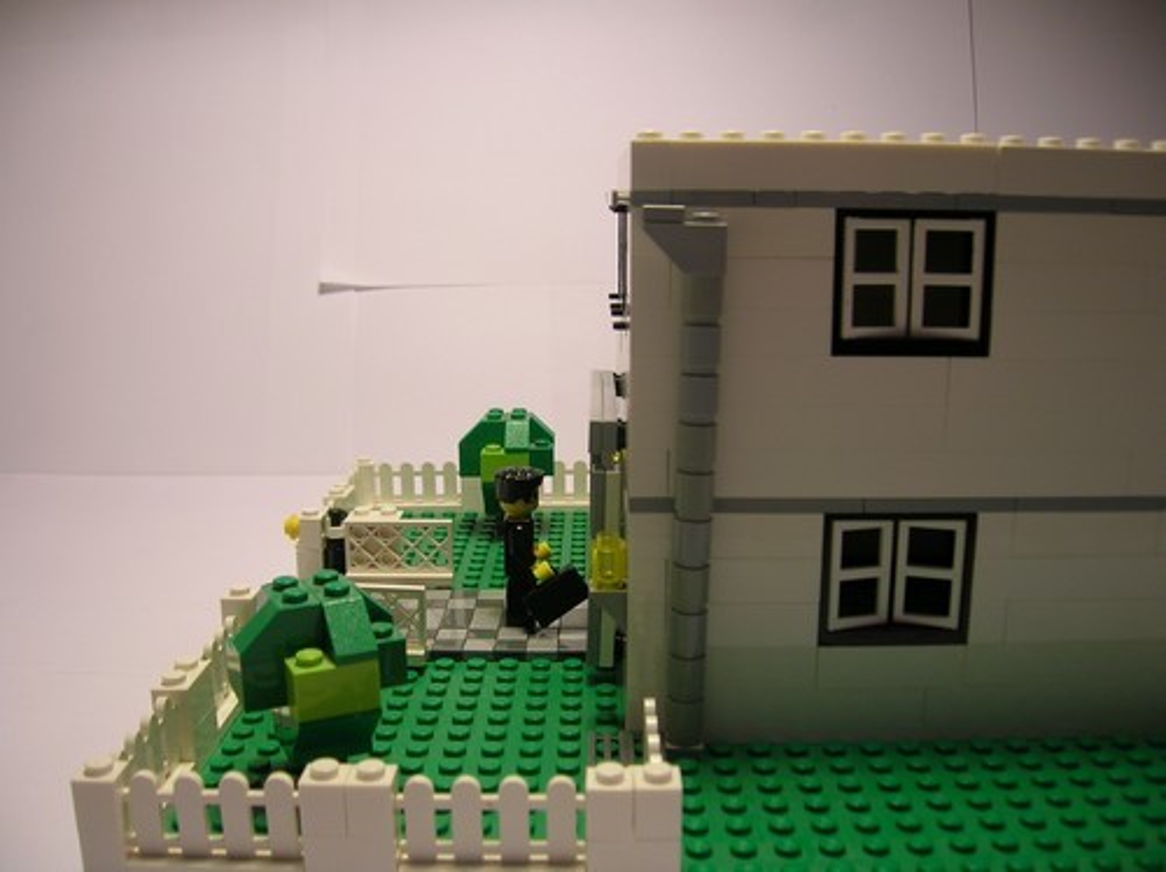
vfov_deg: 41.7
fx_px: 1144
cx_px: 583
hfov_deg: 54.0
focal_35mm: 34
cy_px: 436
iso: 50
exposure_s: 1/14.7
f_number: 2.9
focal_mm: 5.7
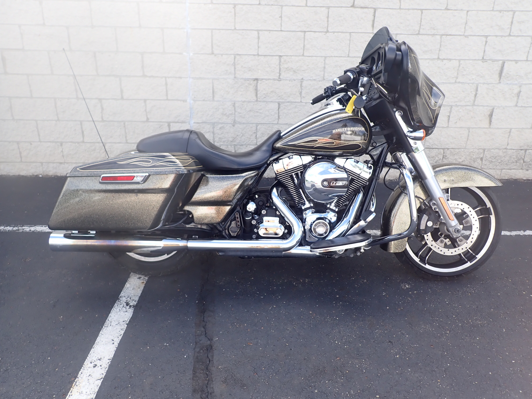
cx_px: 266
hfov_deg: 69.4
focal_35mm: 25
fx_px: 384
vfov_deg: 54.9
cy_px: 200
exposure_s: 1/250
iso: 100
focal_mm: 4.5
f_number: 2.8
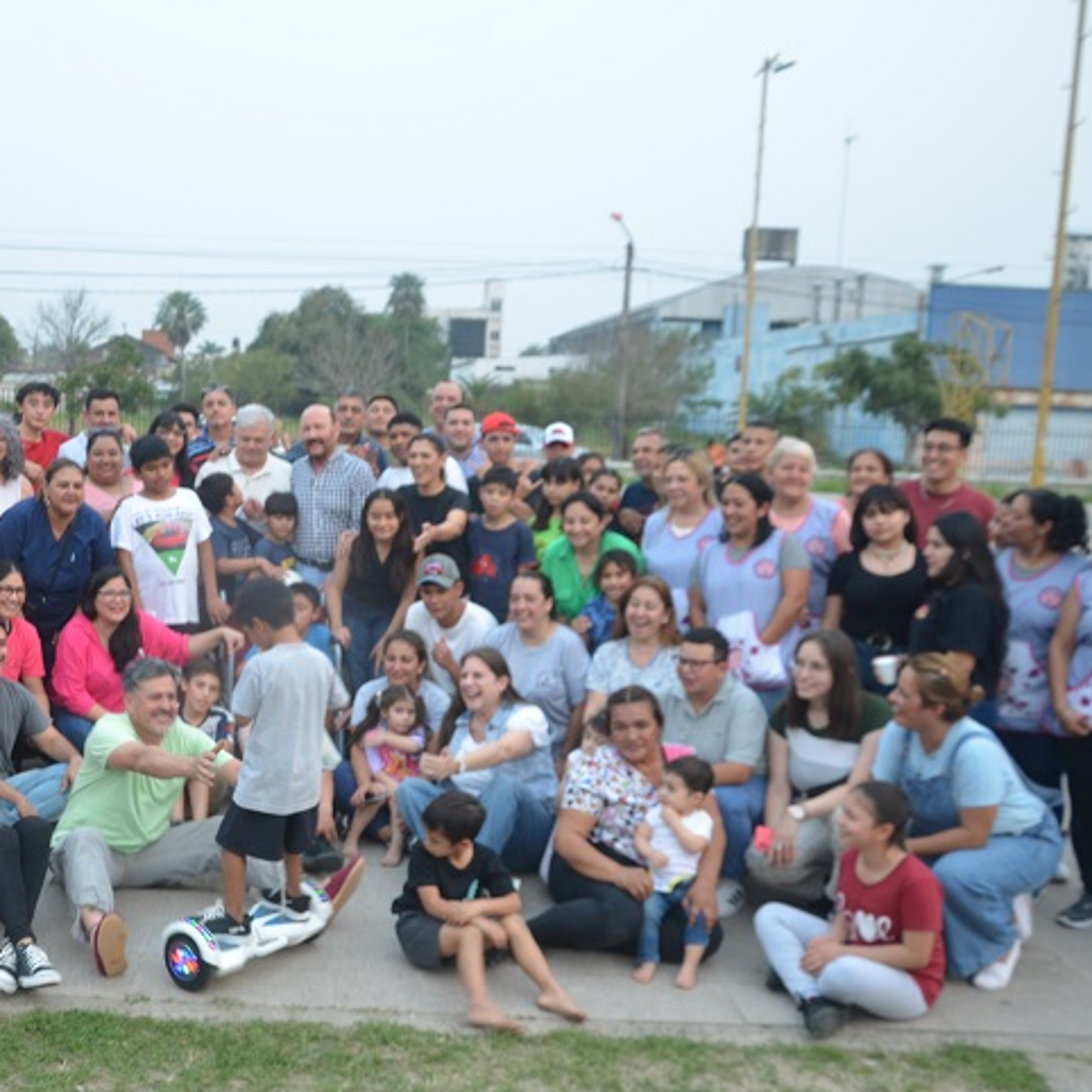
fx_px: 1356
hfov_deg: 42.6
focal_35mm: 38
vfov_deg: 43.8
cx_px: 288
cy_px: 588
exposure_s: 1/25
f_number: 3.5
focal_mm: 18
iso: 250
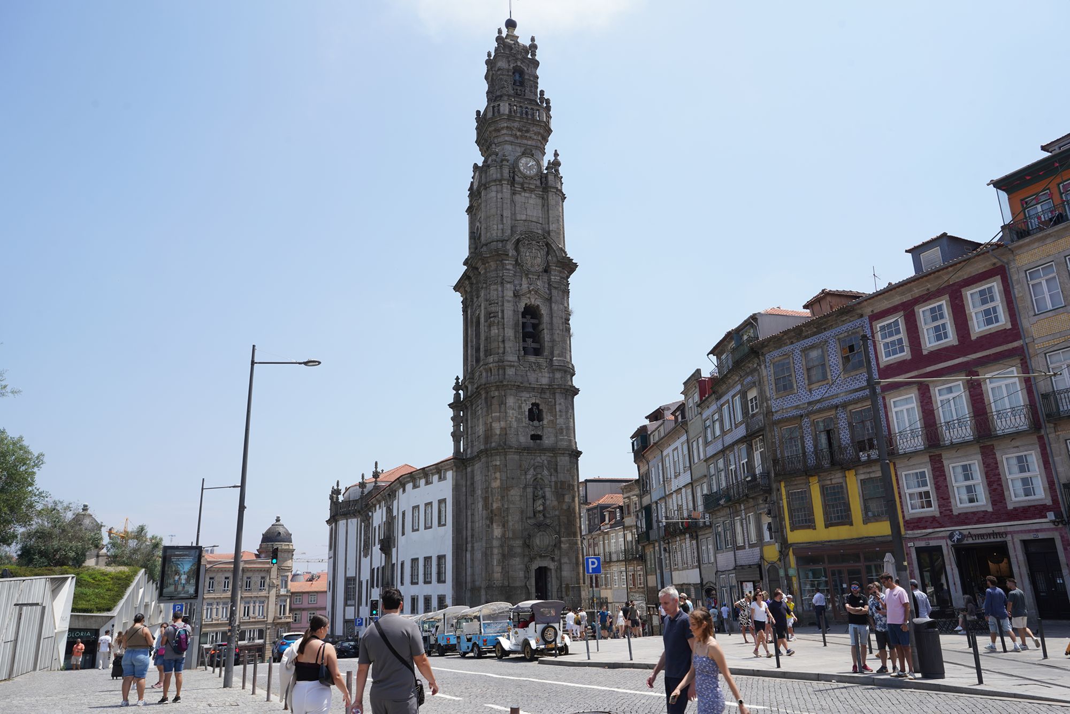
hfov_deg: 73.7
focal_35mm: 24
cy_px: 357
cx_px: 535
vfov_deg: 53.1
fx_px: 713
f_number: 13
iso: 100
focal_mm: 24
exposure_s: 1/100
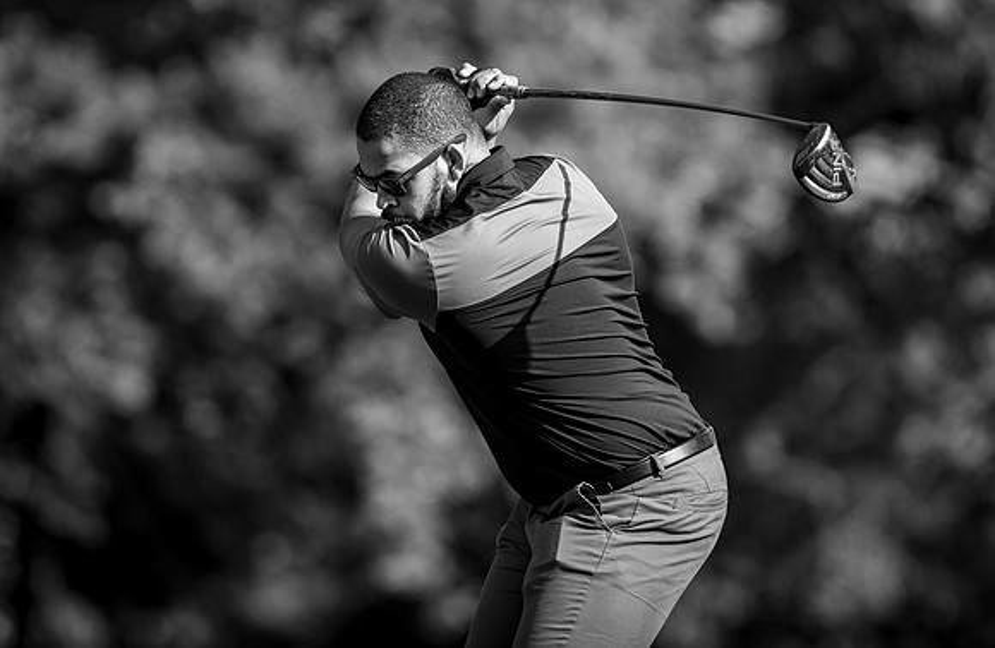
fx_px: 14607
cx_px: 428
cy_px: 267
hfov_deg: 3.9
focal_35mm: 532
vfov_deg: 2.5
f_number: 2.8
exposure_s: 1/1250
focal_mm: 300
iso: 200
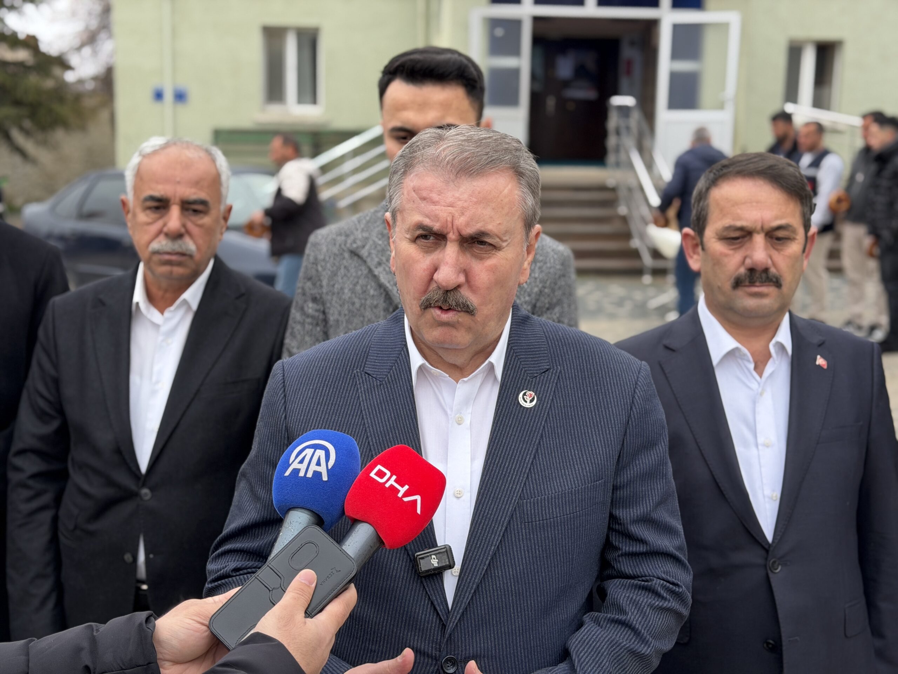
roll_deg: -1.7
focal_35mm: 48
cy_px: 337
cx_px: 449
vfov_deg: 30.3
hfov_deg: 39.7
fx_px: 1245
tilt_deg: -9.2
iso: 100
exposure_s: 1/110
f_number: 1.78
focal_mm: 6.76
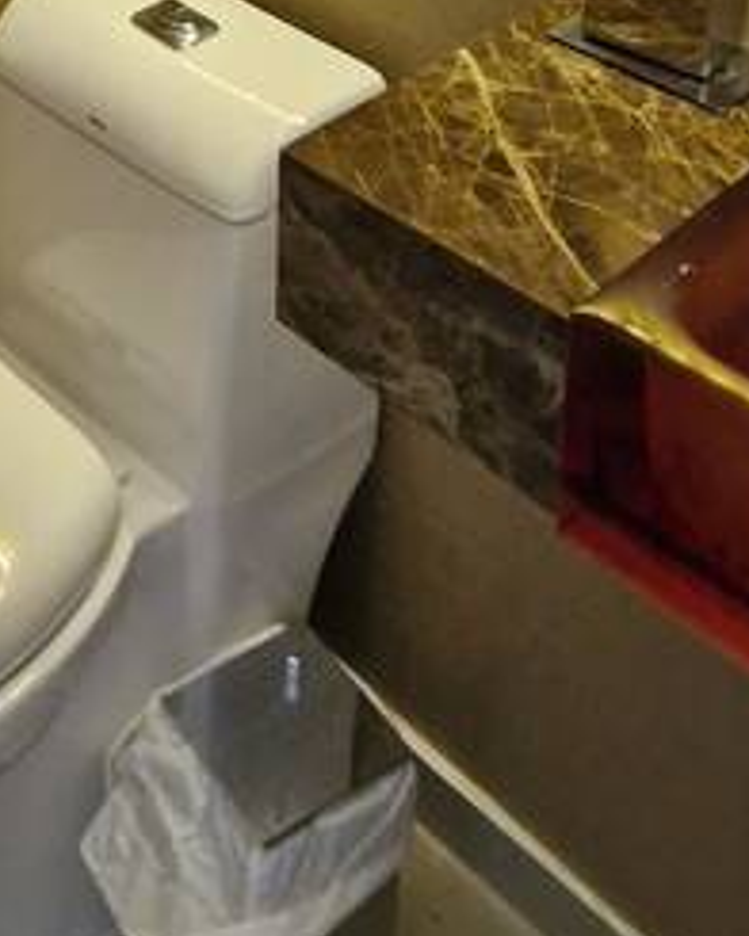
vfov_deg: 27.1
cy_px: -340
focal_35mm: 56
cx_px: 191
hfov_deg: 26.8
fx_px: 1552
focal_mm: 1.74
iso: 320
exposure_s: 1/60
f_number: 2.2
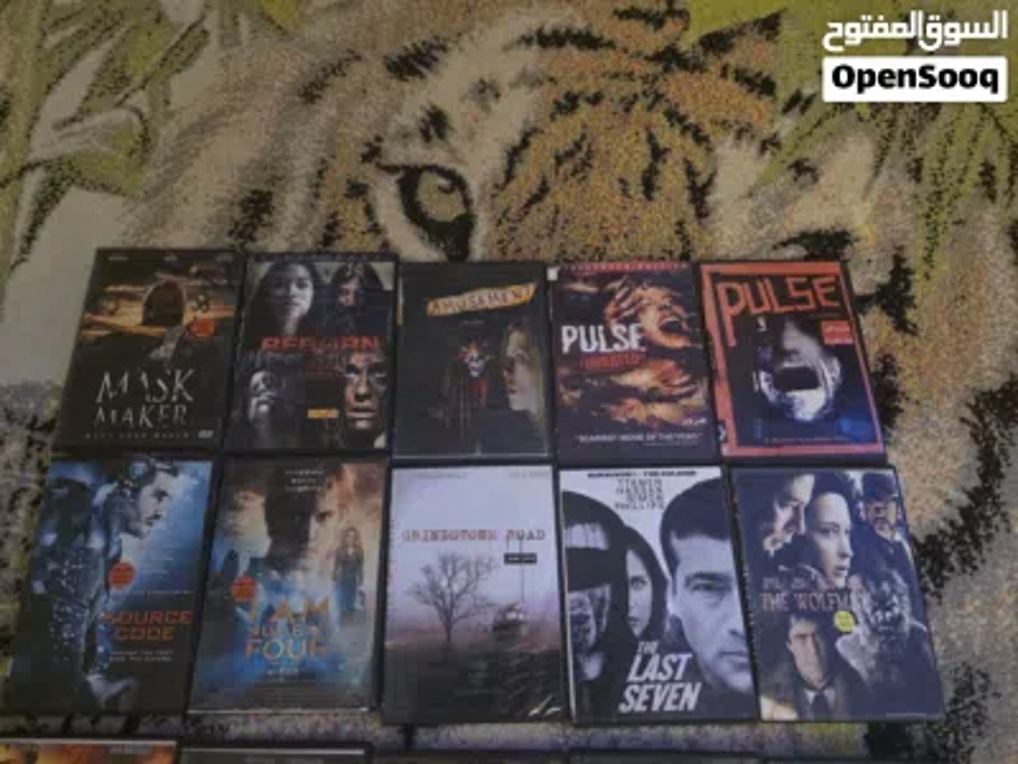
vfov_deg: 58.9
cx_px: 509
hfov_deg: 73.9
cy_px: 382
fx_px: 676
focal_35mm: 23
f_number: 1.7
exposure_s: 1/33.4
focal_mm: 6.3
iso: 1600
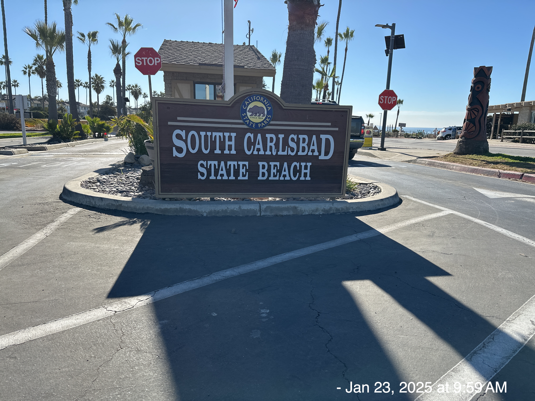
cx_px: 268
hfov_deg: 71.6
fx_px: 371
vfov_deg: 56.8
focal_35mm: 24
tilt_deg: -12.4
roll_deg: -1.5
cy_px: 200
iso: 80
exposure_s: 1/3861
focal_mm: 6.86
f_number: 1.78
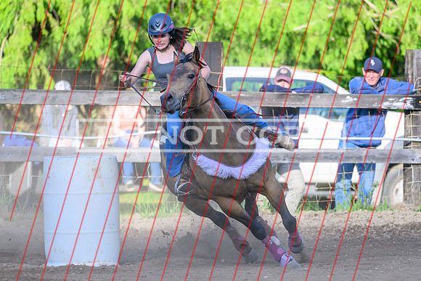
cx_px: 242
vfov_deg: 3.4
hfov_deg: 5.2
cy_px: 214
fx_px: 4669
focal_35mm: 399
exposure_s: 1/2500
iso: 500
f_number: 2.8
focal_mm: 200
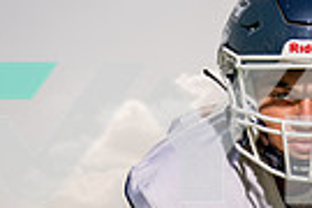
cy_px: 298
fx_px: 1040
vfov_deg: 11.0
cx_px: 263
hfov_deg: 16.9
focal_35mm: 120
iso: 100
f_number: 4.5
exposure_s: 1/1250
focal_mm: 36
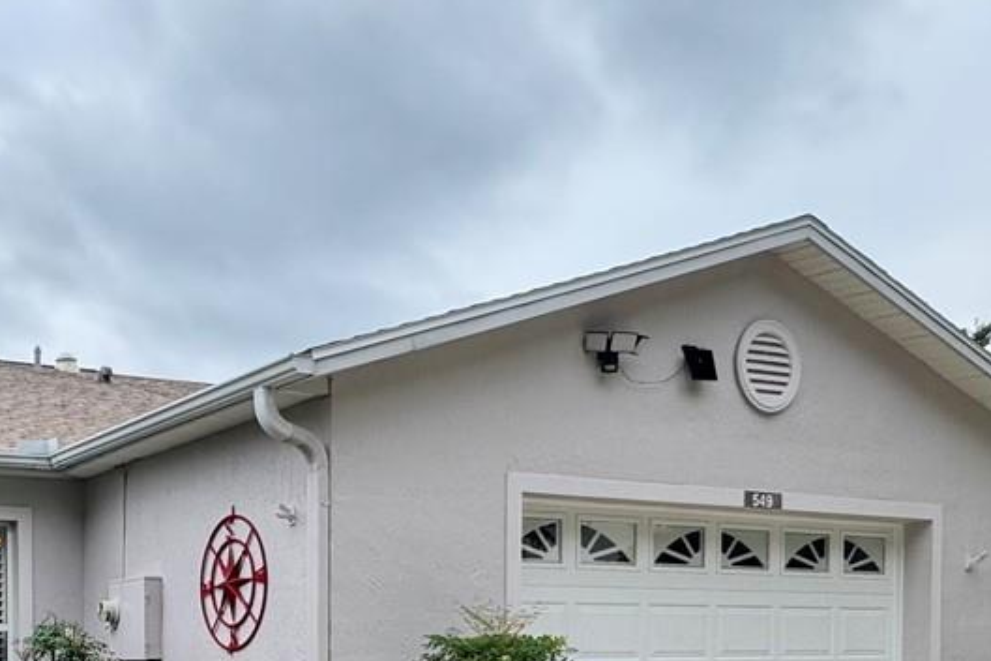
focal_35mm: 44
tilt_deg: -2.5
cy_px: 695
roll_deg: -0.1
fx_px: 1211
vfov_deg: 28.2
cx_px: 189
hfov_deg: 42.4
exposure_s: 1/337
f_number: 2.2
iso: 40
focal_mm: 2.22
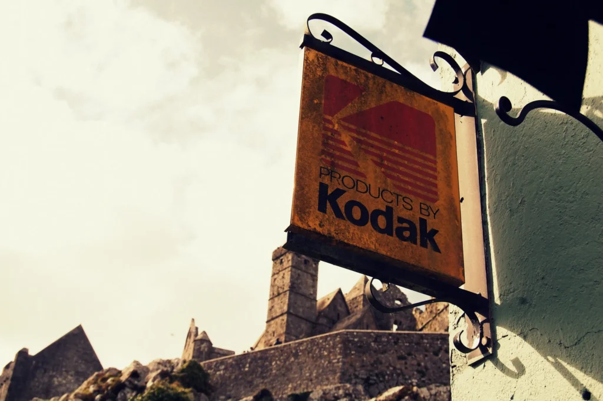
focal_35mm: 48
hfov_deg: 41.1
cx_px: 302
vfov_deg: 28.0
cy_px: 200
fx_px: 803
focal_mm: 32
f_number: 10
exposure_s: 1/400
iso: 200
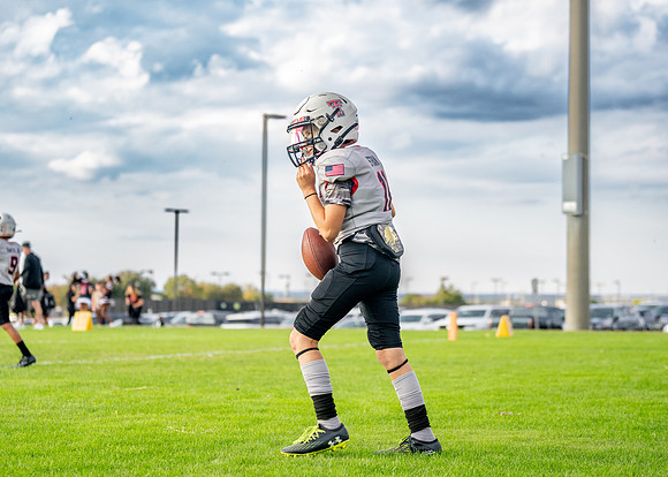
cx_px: 330
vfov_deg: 17.6
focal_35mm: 81
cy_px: 239
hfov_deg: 24.4
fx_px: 1544
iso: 500
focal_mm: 70
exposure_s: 1/1250
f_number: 2.8
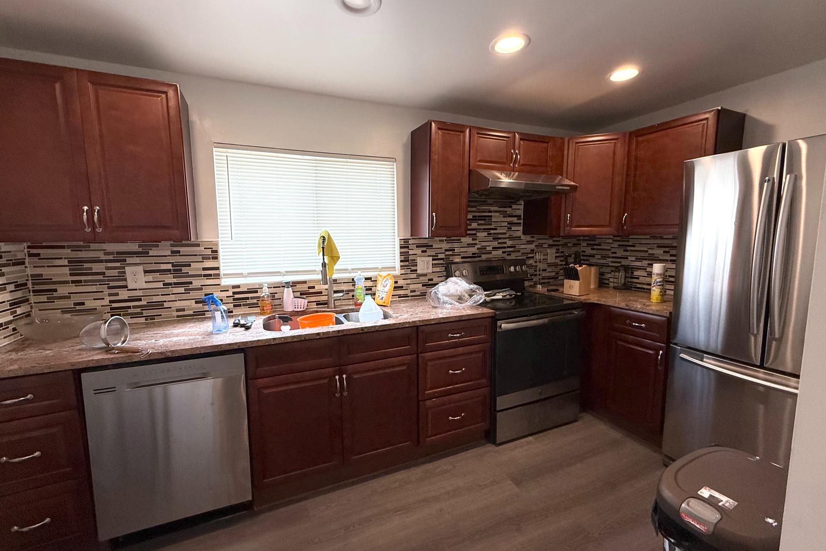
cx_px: 405
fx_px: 344
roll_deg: +1.1
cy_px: 273
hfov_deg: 100.4
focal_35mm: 15
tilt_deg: -5.6
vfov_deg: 77.3
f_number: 2.2
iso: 125
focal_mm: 2.22
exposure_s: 1/120
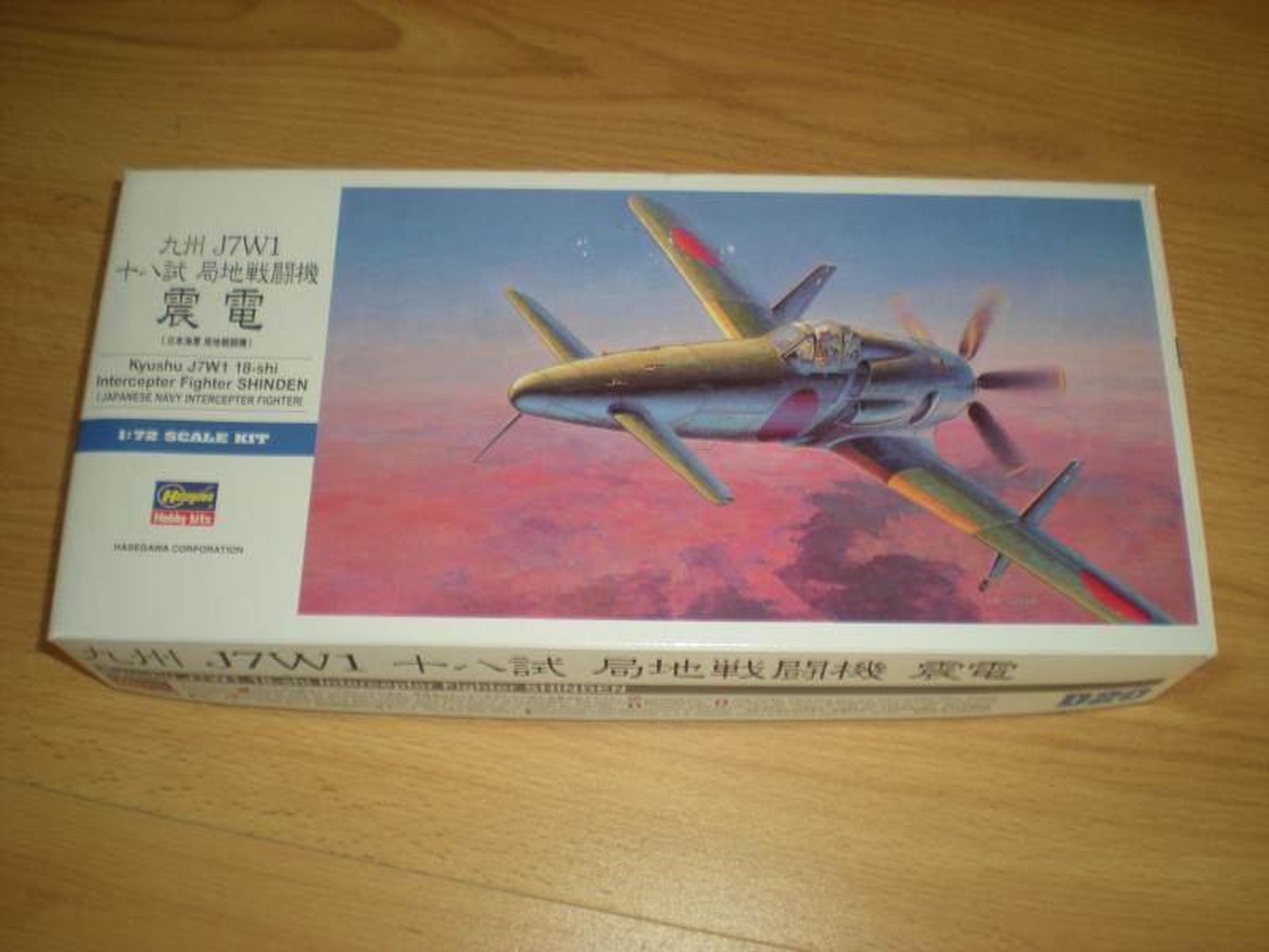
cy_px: 476
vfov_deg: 37.7
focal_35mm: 38
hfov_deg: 49.0
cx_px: 634
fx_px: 1393
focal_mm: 6.3
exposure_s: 1/33.4
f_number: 3.1
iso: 64
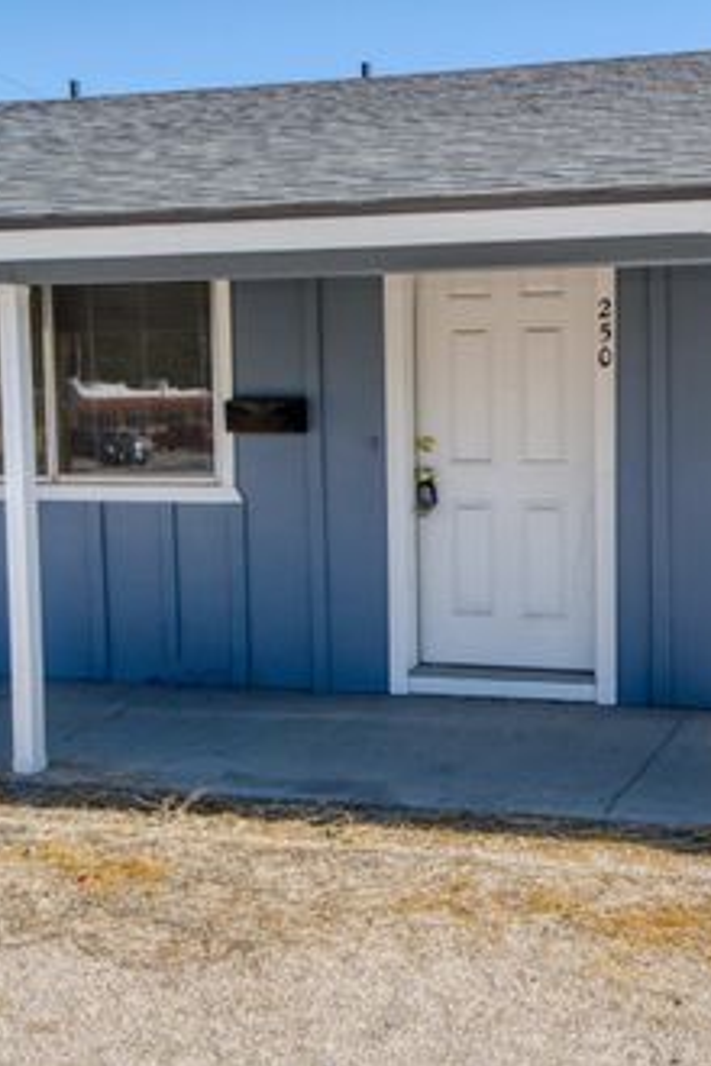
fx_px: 1481
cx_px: 575
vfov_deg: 39.6
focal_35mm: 50
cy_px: 535
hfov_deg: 26.5
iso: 100
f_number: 9
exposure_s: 1/200
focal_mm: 22
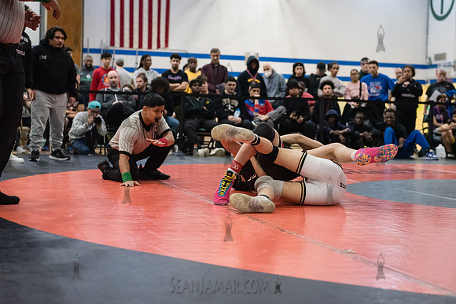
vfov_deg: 21.9
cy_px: 152
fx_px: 785
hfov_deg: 32.4
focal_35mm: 62
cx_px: 228
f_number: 3.2
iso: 8000
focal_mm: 62
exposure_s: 1/500
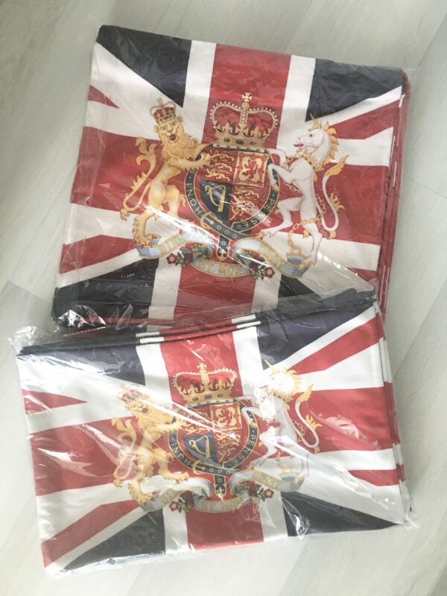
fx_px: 499
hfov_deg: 48.2
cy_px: 298
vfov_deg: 61.7
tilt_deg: -85.1
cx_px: 224
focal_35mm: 29
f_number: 2.2
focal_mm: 4.15
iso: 100
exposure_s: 1/10
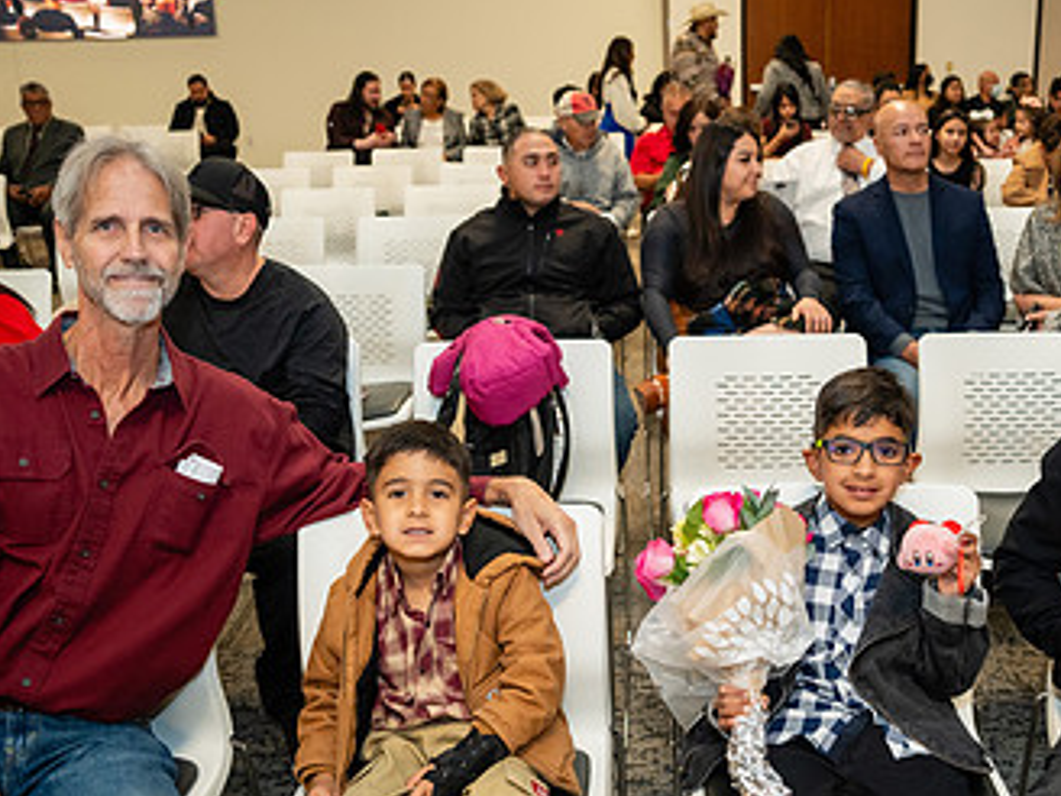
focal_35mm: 42
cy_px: 507
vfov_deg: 34.1
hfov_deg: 44.3
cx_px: 688
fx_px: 1287
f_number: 2.8
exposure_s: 1/160
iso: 2000
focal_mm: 24
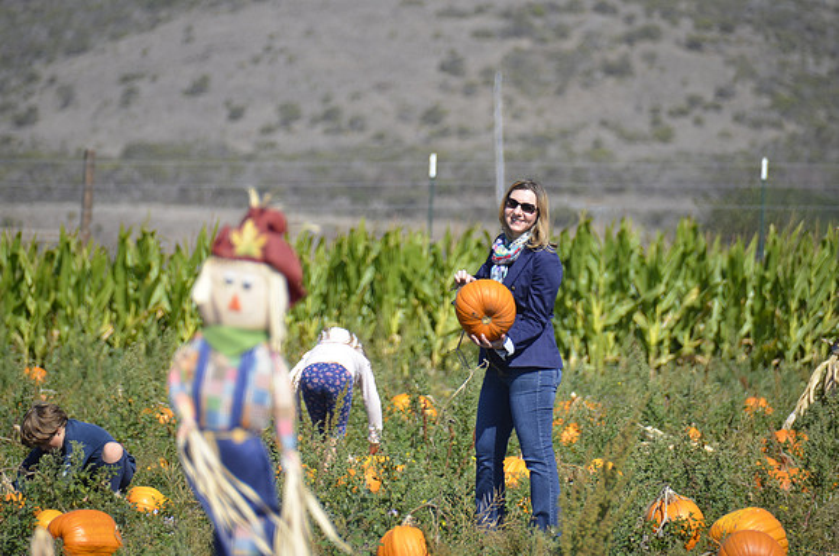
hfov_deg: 4.6
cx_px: 420
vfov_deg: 3.0
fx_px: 10464
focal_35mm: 450
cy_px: 278
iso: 200
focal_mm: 300
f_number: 6.3
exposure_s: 1/640
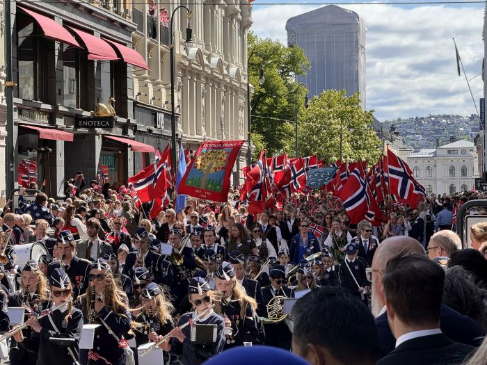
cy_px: 182
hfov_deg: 16.4
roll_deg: +0.5
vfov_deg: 12.3
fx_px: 1688
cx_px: 244
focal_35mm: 120
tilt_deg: +0.4
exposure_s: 1/550
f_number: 2.8
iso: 50
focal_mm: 15.66
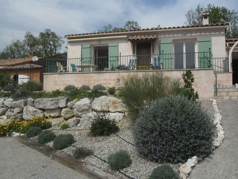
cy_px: 87
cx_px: 120
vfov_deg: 49.7
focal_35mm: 28
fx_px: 192
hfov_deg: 63.5
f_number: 9
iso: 80
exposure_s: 1/291
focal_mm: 4.9
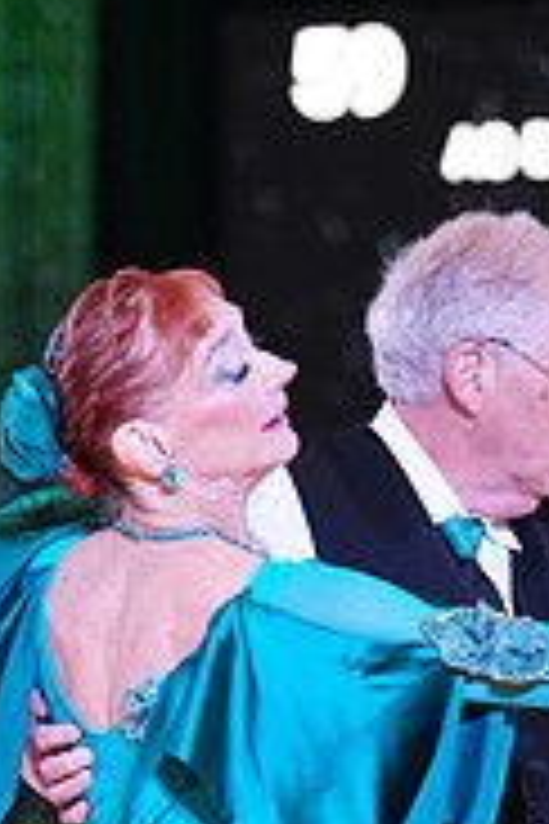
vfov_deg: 5.6
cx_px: 380
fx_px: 8326
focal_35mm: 364
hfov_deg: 3.8
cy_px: 1054
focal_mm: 115
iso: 5000
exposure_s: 1/400
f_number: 2.8
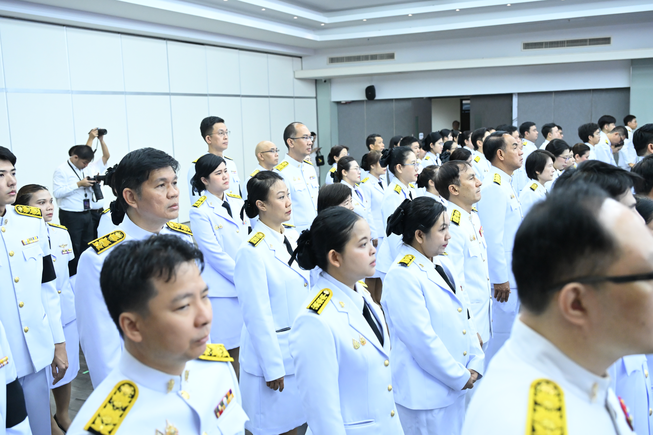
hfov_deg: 51.9
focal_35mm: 37
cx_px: 326
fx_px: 671
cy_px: 218
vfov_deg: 35.9
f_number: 4
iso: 6400
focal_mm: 37
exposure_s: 1/400
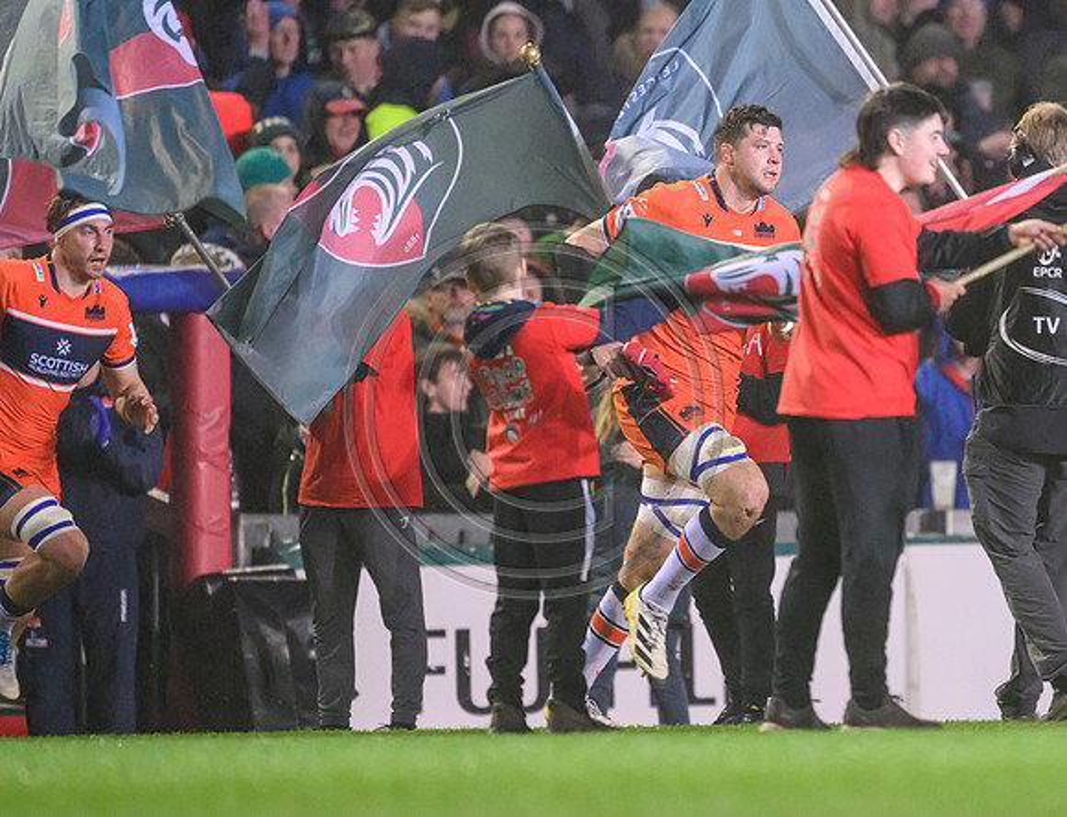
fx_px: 25656
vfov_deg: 1.8
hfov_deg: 2.4
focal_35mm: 826
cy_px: 518
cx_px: 814
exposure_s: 1/800
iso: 8000
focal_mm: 560
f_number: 4
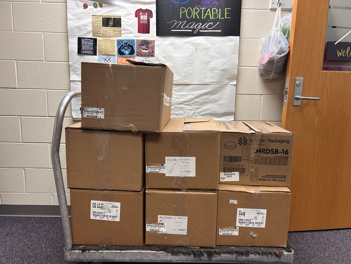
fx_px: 264
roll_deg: -0.9
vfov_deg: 53.1
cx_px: 176
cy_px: 132
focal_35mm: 26
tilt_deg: -10.3
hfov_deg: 67.3
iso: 125
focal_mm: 5.7
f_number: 1.5
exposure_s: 1/120
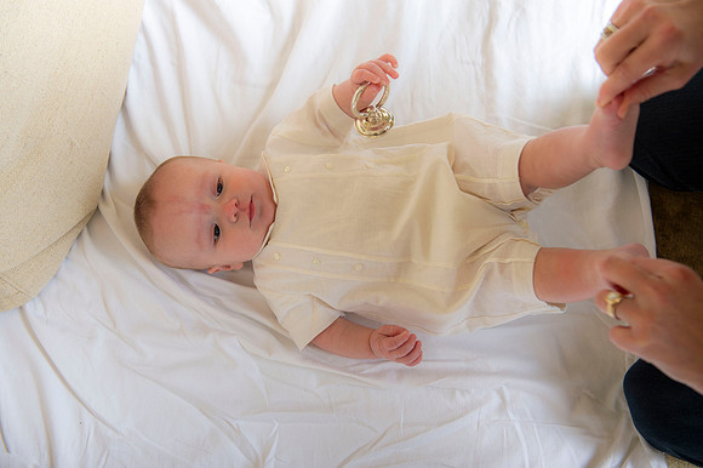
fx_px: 859
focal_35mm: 44
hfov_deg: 44.5
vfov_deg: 30.5
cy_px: 234
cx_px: 352
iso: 250
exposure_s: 1/200
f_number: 4.5
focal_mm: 44
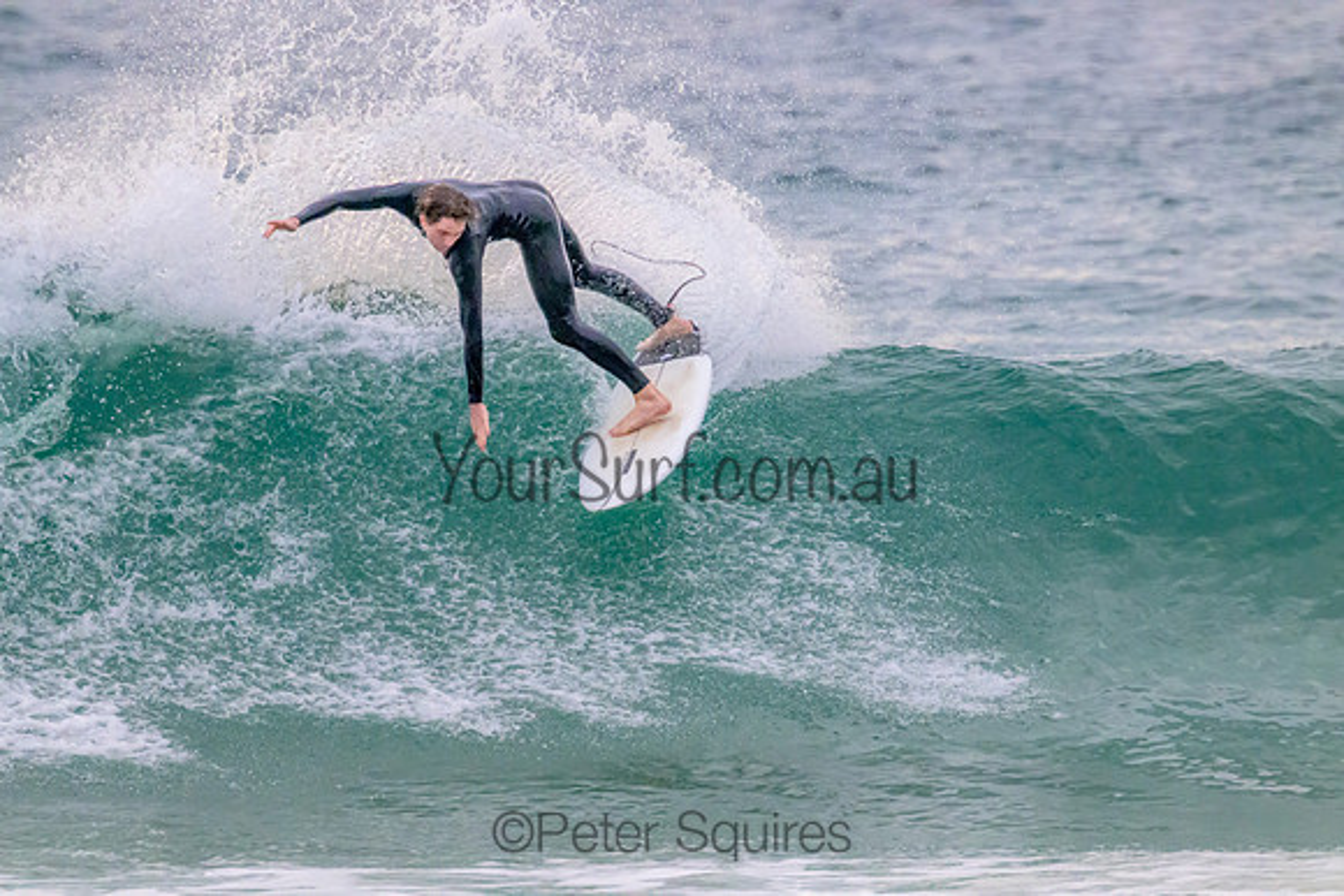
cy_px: 448
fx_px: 29872
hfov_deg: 2.6
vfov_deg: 1.7
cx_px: 672
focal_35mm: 800
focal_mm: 800
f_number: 11
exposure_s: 1/1600
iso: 14400
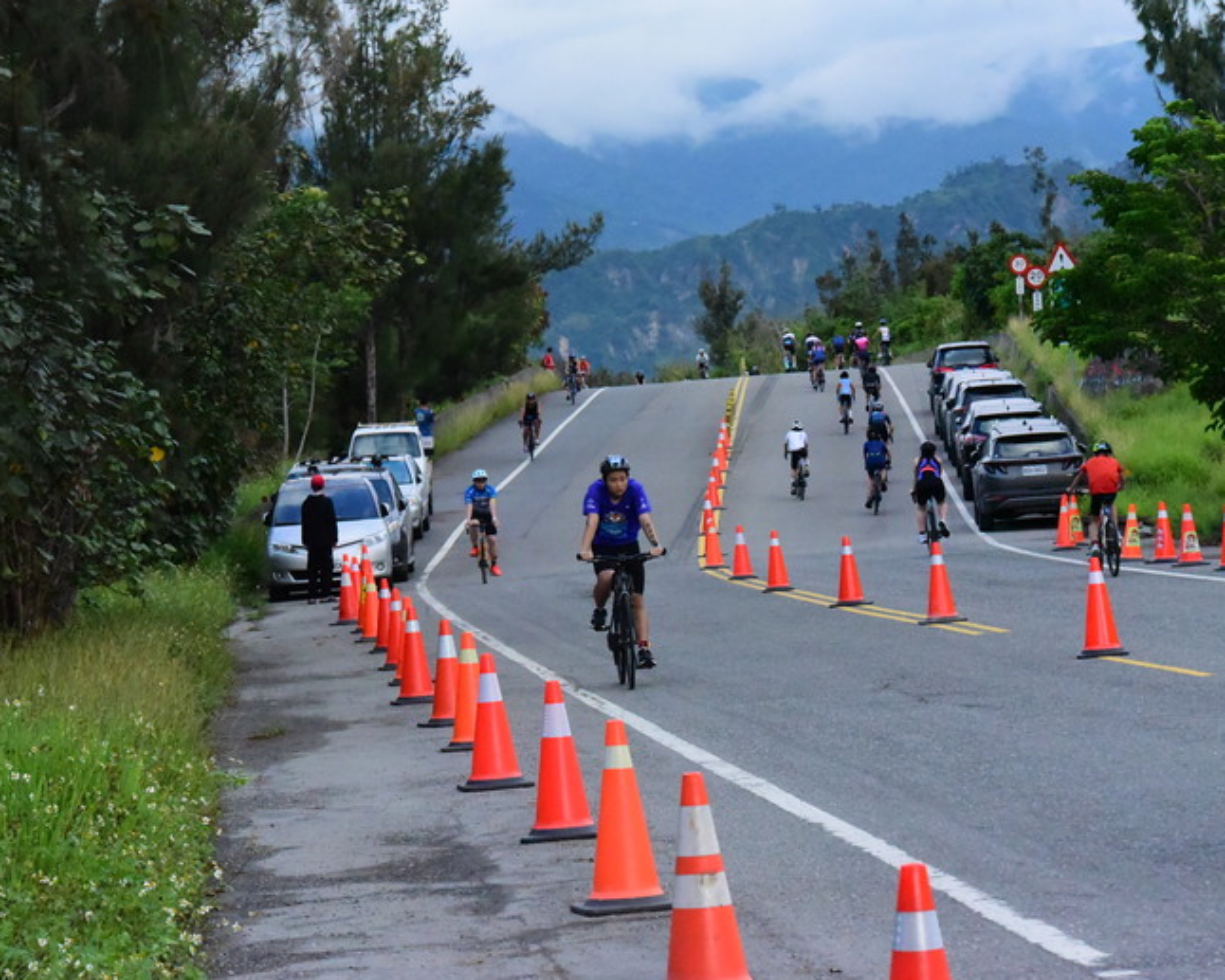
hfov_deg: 12.6
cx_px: 628
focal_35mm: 153
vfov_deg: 10.1
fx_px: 5548
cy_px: 492
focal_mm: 135
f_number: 14
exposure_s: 1/3200
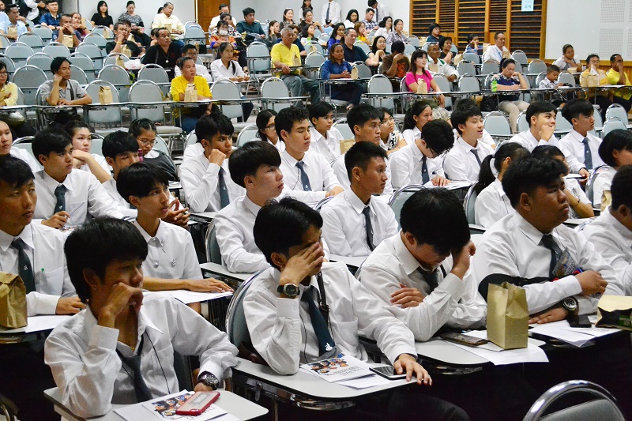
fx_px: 842
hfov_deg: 41.1
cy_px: 210
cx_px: 316
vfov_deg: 28.1
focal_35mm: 48
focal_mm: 32
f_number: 4.8
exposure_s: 1/100
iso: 6400
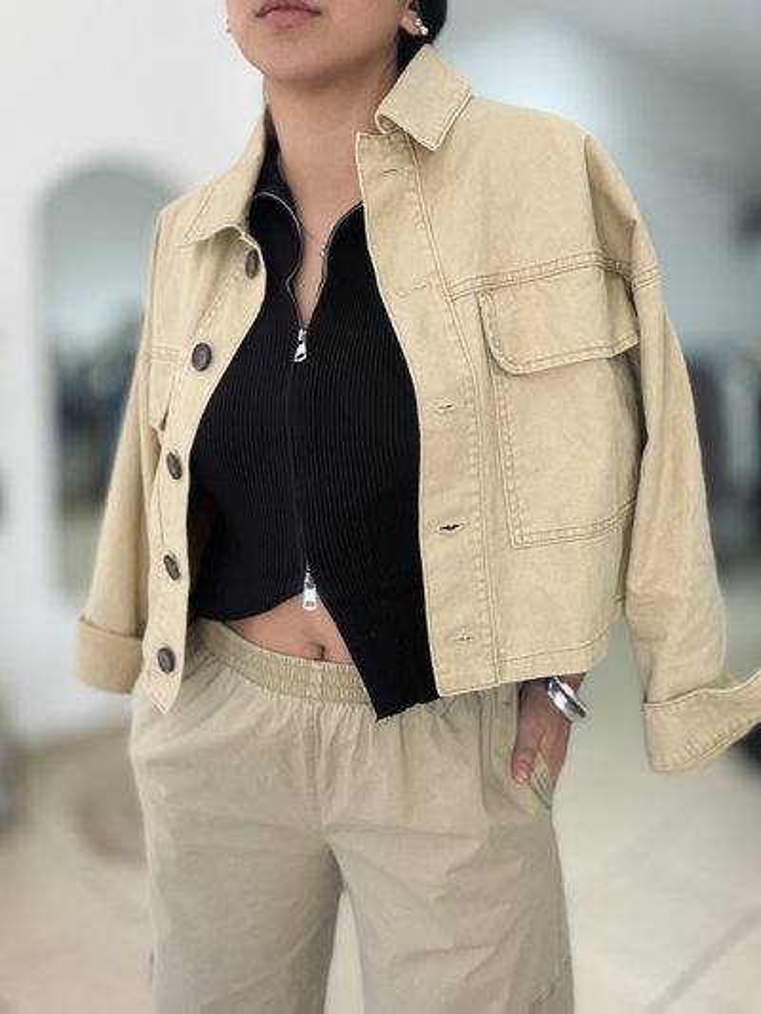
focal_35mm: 30
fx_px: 879
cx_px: 380
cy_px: 507
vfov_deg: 60.0
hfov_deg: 46.8
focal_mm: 2.71
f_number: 1.9
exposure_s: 1/121
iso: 80
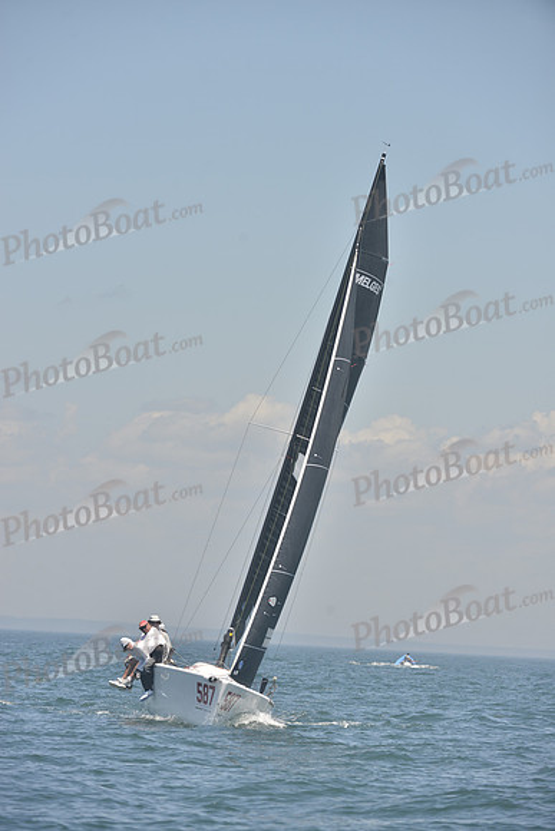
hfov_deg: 6.2
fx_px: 5084
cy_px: 416
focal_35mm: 220
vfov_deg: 9.4
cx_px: 278
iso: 280
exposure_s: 1/1000
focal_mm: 220
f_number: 7.1
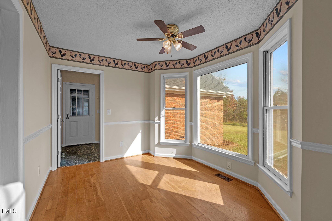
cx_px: 166
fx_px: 138
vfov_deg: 77.3
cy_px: 110
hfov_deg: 100.4
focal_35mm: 15
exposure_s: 1/80
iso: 200
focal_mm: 15
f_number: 8
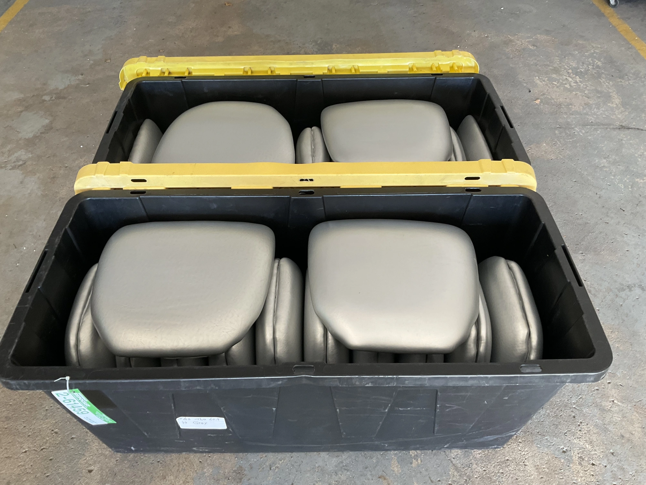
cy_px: 242
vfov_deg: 48.2
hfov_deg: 61.7
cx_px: 323
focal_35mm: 29
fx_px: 541
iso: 64
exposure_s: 1/60
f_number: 1.8
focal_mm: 3
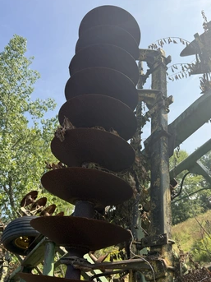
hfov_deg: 49.7
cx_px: 107
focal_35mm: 28
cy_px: 159
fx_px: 228
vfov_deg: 63.2
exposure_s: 1/1812
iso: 80
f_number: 1.78
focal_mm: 6.76
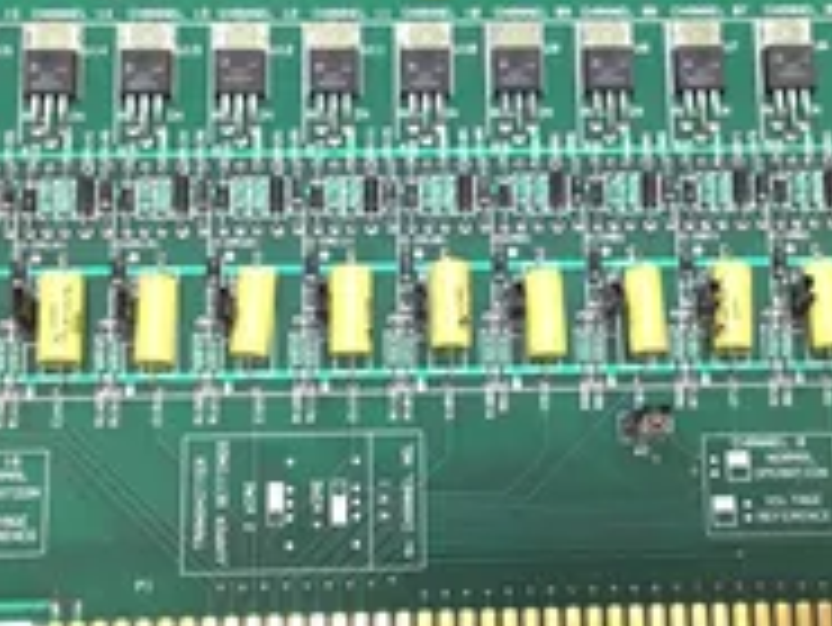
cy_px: 311
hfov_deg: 28.8
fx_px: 1611
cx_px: 517
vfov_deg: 22.0
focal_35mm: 67
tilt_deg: -74.1
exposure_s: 1/60
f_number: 2.4
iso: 32
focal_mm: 3.3
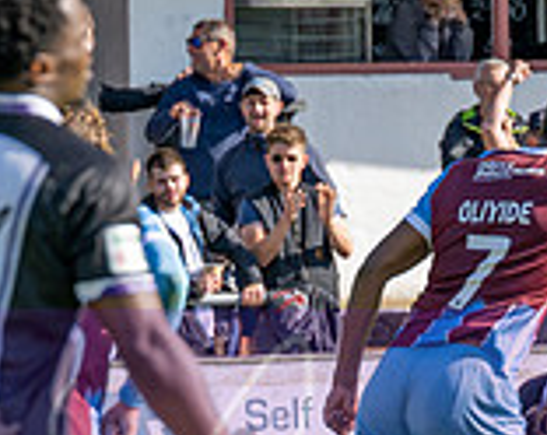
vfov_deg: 1.7
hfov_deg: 2.2
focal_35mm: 889
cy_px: 139
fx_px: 14356
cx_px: 301
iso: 400
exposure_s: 1/2500
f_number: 4
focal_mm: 125
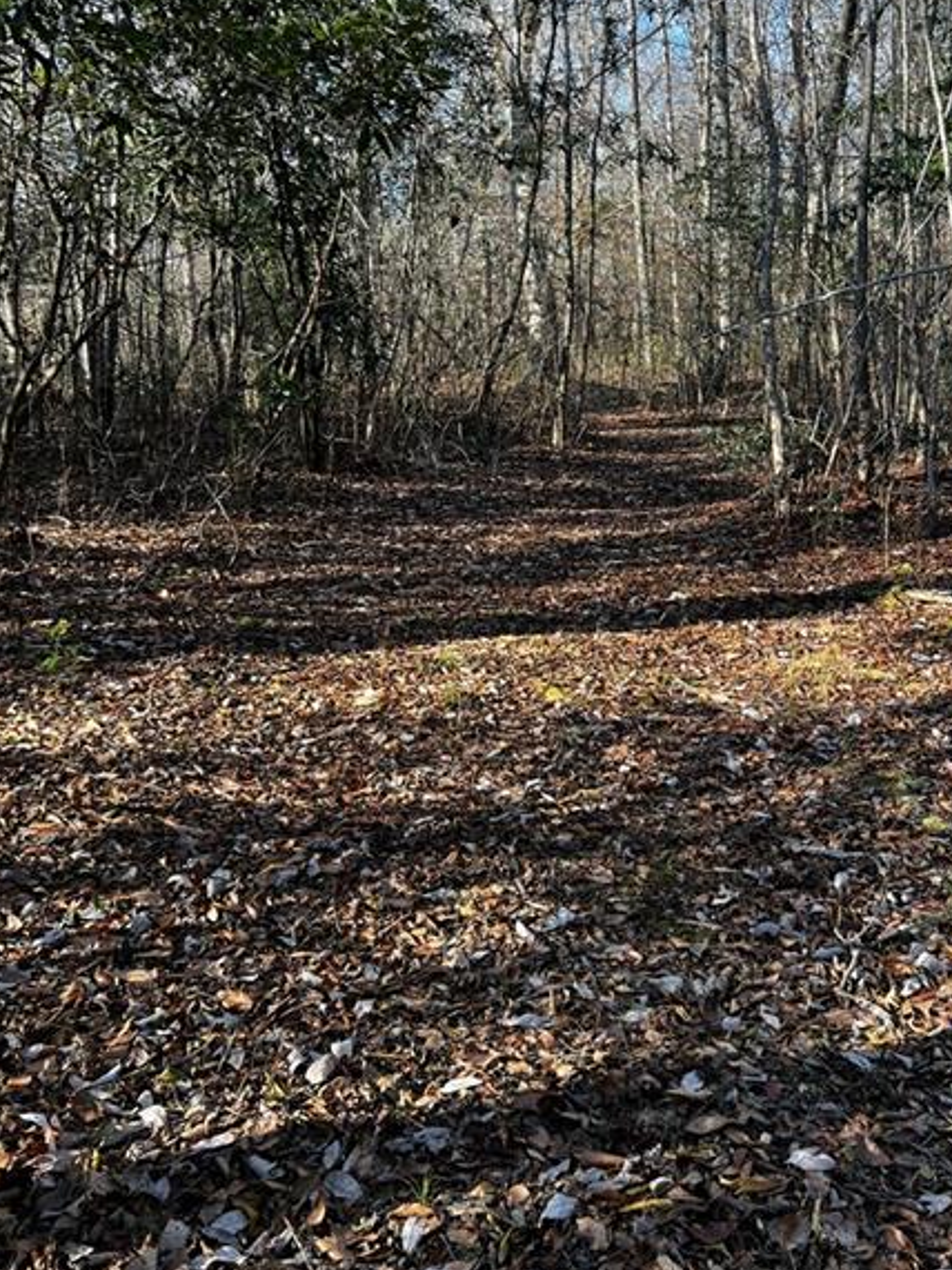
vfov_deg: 52.2
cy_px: 503
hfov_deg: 40.4
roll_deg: +0.7
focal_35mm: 35
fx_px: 1284
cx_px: 592
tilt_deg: -7.5
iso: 50
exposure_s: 1/422
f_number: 1.5
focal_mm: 5.7
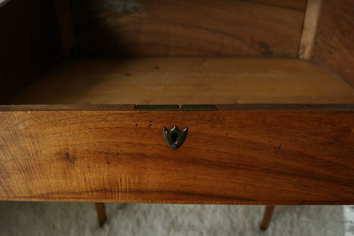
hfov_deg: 61.9
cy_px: 118
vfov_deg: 43.6
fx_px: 295
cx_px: 177
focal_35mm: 30
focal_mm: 20
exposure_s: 1/50
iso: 800
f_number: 5.6
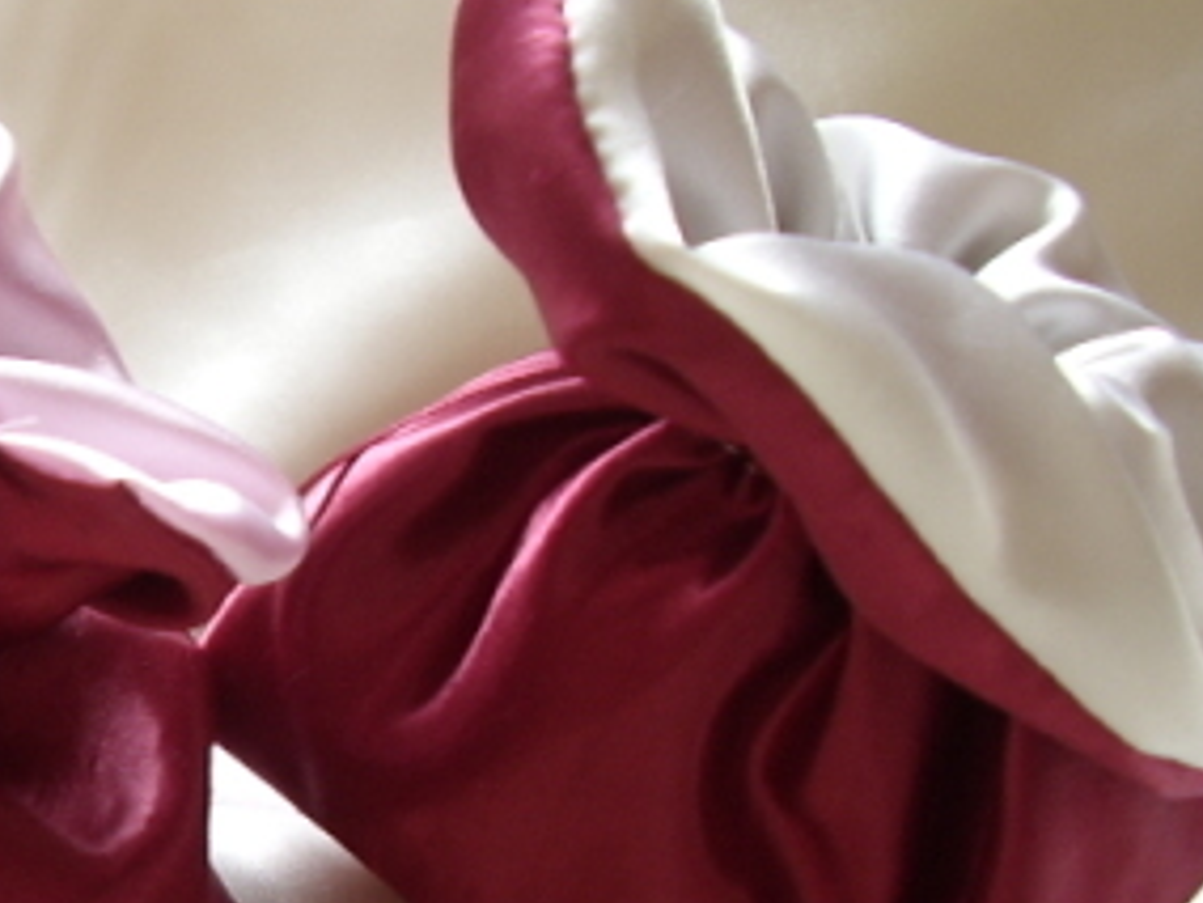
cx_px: 225
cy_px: 615
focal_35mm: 54
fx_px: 1877
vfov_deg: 26.8
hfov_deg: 34.4
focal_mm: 5.8
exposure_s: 1/5
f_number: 2.9
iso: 100
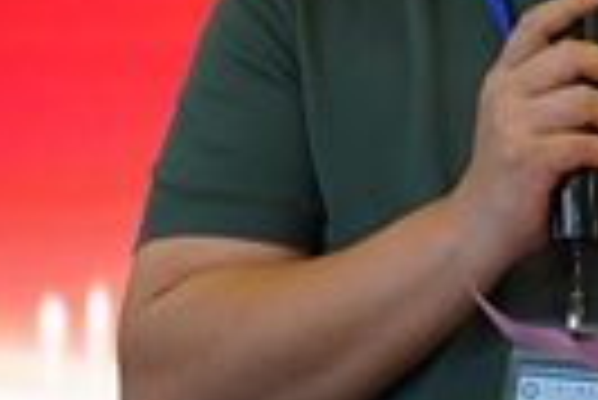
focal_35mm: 284
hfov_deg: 7.2
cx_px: 746
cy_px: -211
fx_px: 4723
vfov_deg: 4.8
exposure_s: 1/80
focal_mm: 63
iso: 640
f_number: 3.2
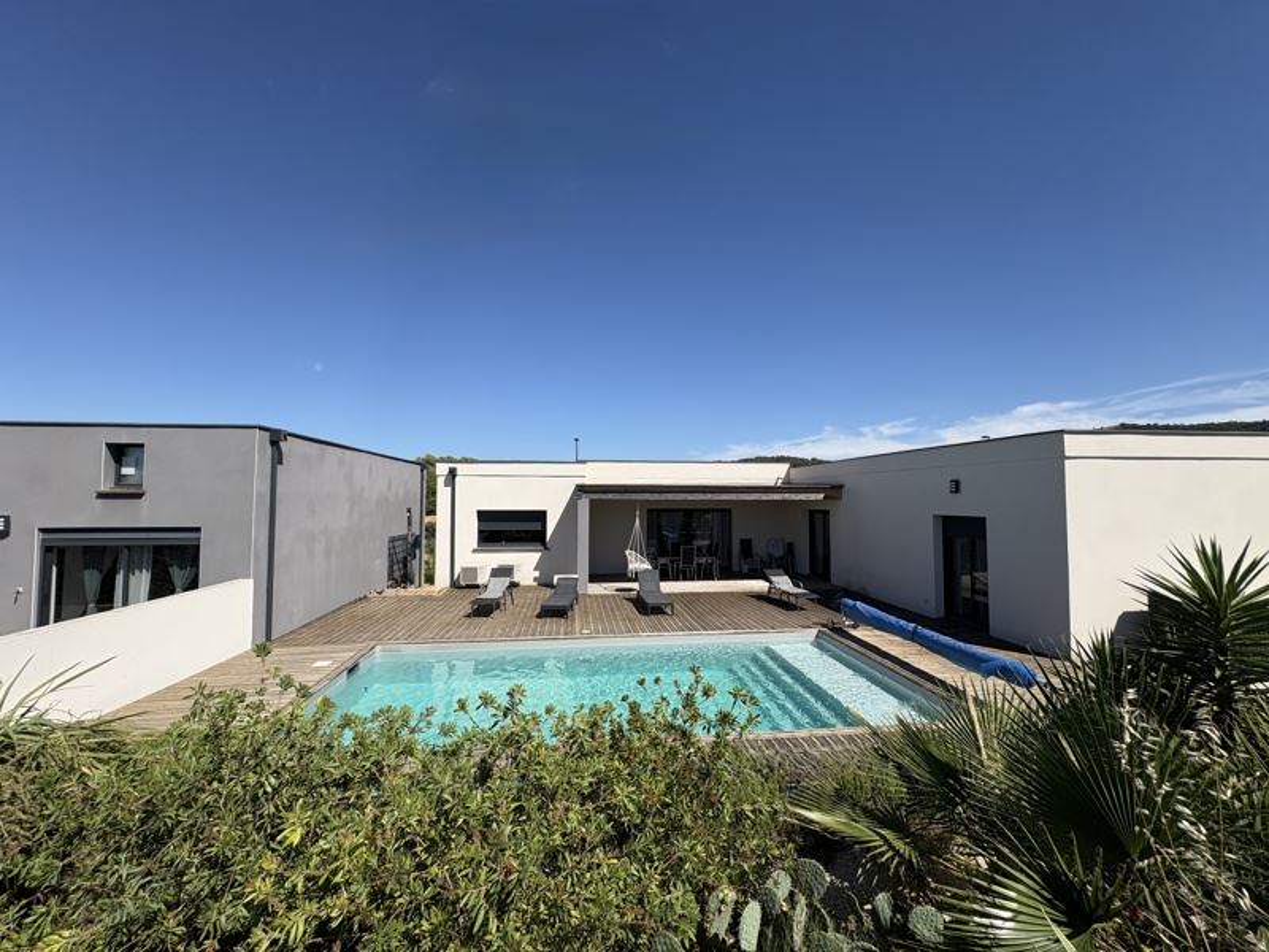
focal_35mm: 14
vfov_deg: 85.7
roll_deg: -0.6
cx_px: 634
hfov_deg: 102.1
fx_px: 513
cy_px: 476
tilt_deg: +3.1
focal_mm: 2.22
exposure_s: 1/2770
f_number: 2.2
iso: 50
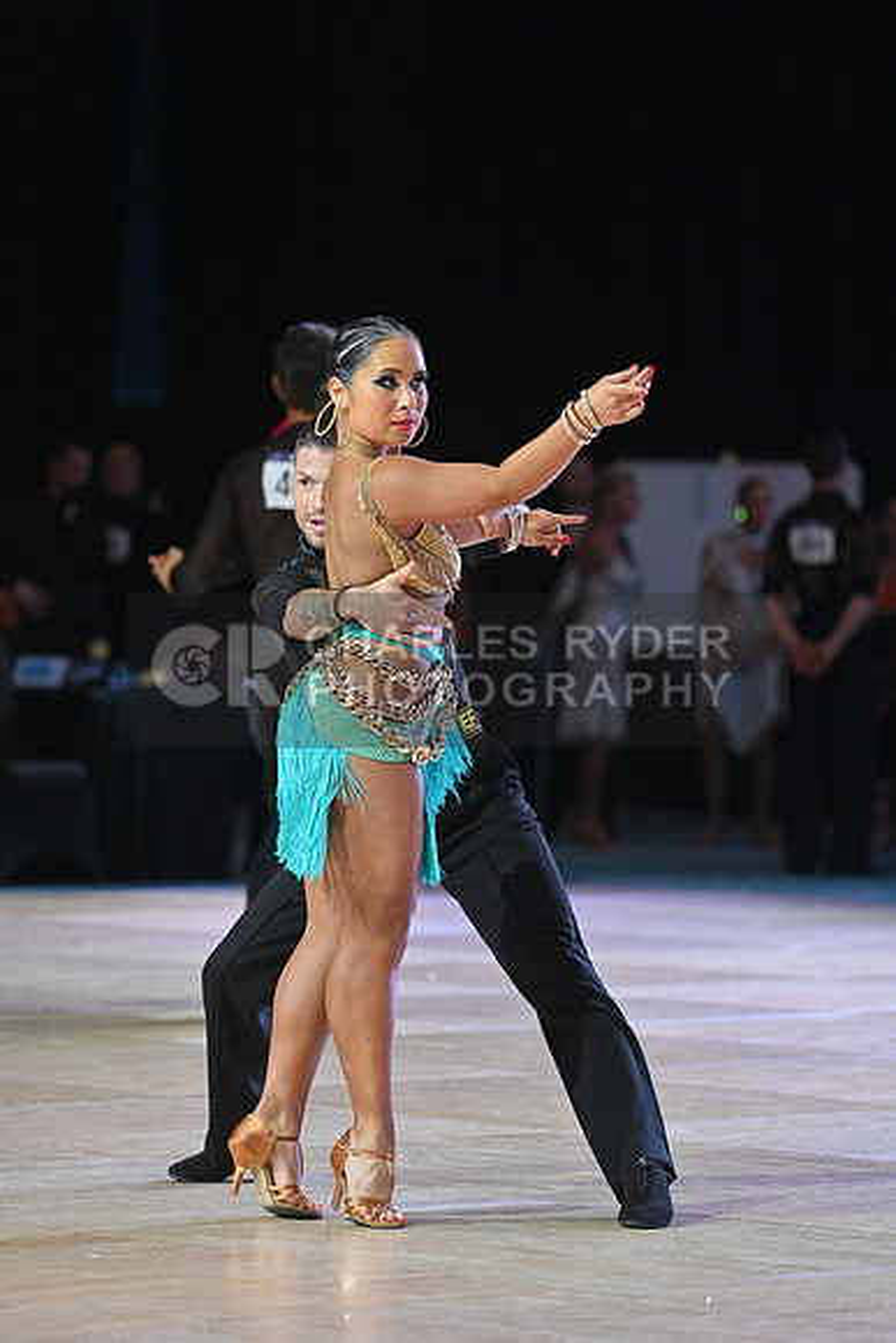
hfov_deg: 7.9
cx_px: 448
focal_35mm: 175
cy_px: 672
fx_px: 6529
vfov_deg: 11.7
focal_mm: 175
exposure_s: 1/250
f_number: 4
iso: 1600
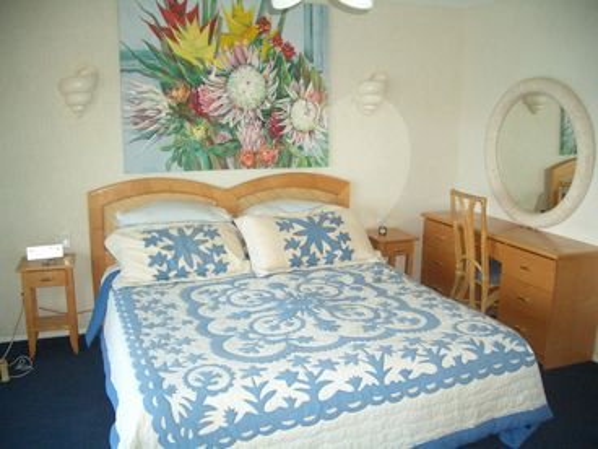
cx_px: 299
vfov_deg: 40.7
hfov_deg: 52.6
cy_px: 224
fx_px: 605
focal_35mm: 35
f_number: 2.6
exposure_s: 1/100
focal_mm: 5.8
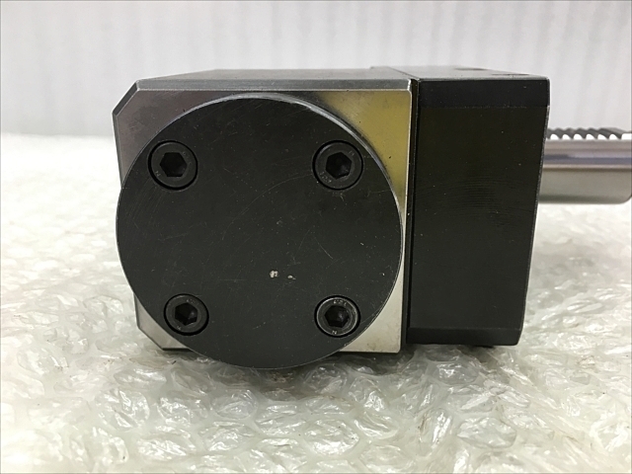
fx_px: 529
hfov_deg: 61.7
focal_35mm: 29
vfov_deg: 48.2
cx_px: 316
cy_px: 237
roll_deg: -2.1
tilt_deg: -17.0
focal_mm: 4.15
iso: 25
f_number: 2.2
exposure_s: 1/40
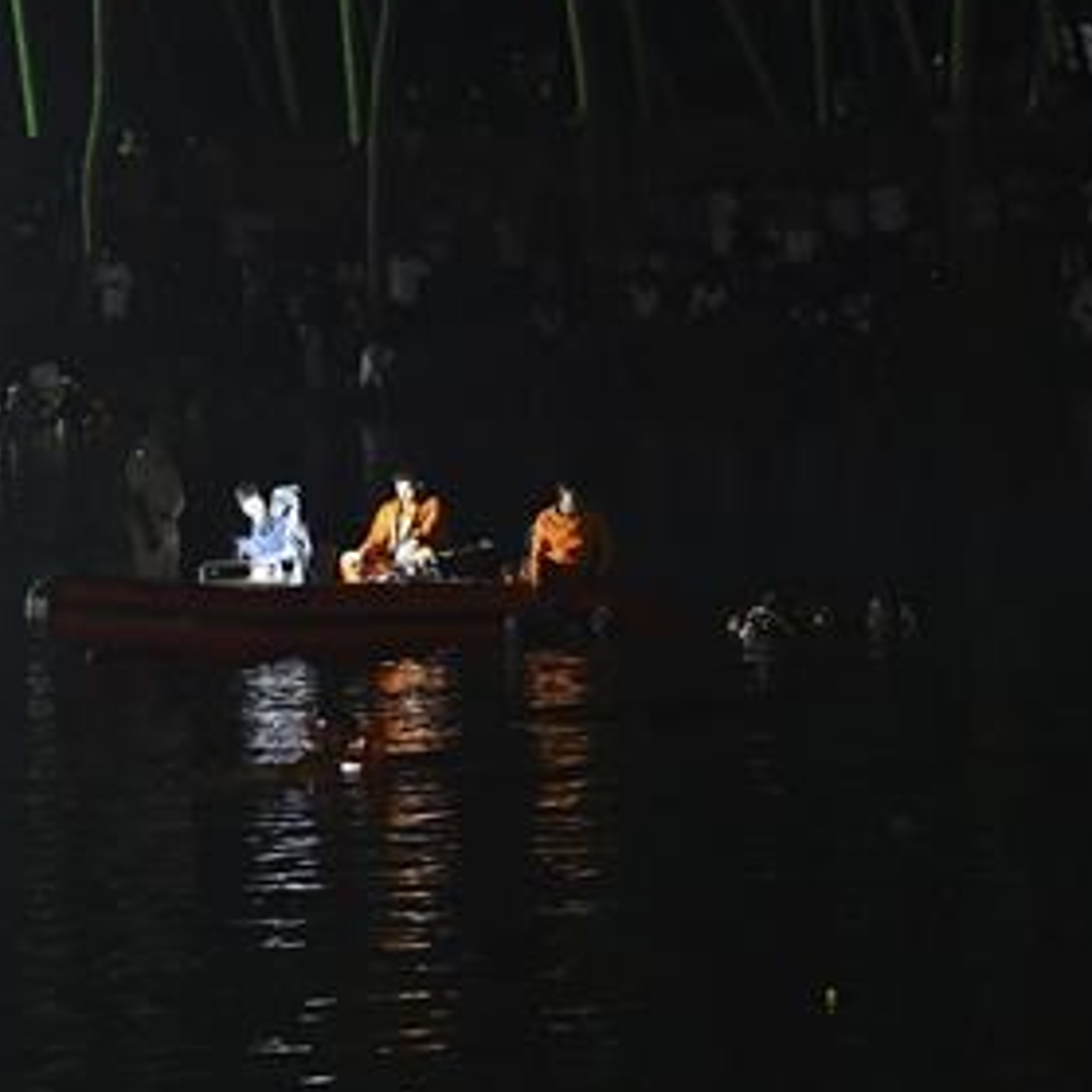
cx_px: 294
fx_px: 7959
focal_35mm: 223
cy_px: 483
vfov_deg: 7.8
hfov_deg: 7.8
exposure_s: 1/200
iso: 4000
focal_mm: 75
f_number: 3.2
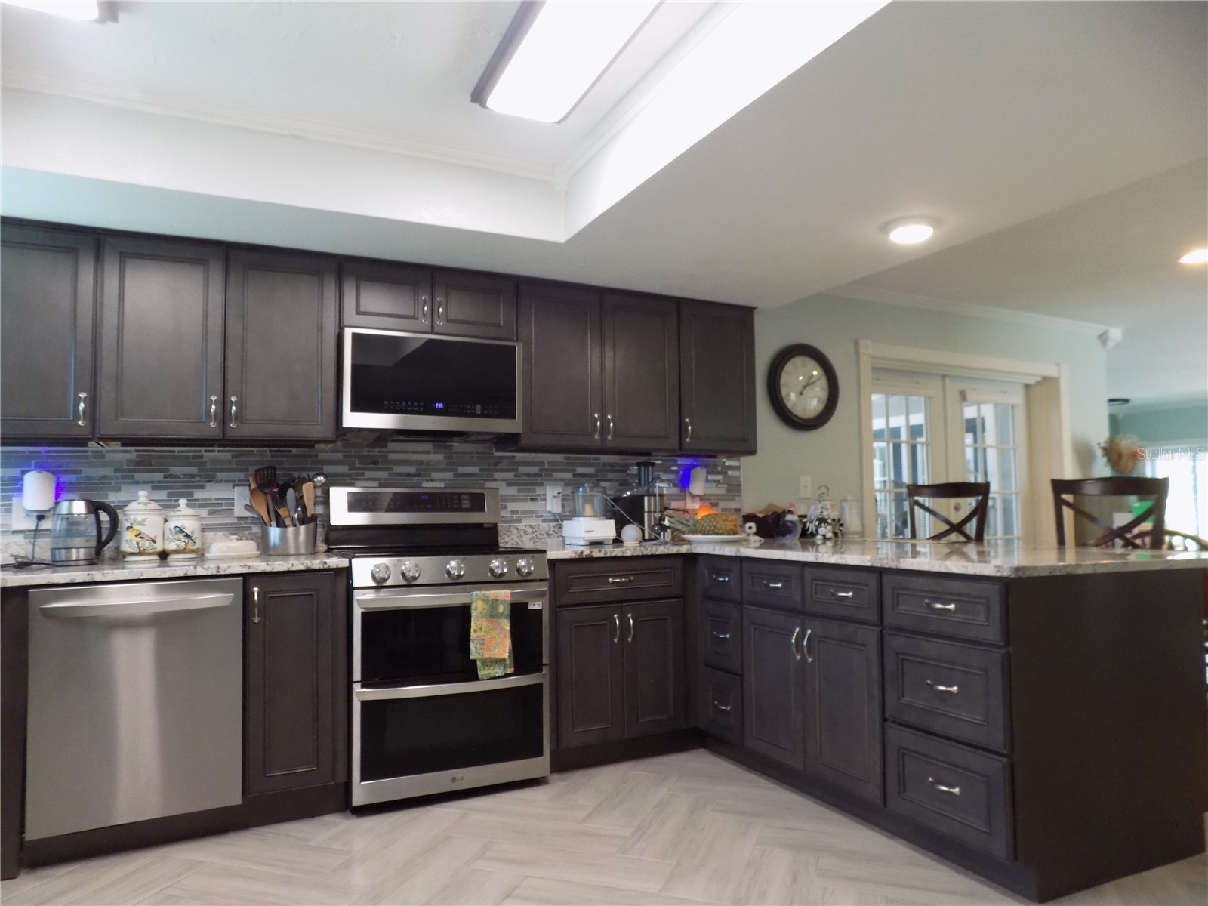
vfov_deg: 58.9
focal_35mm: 23
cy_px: 453
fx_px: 803
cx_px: 604
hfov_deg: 73.9
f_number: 3.1
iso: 250
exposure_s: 1/30
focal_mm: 4
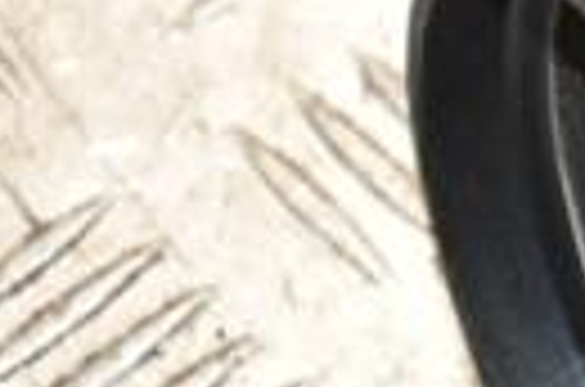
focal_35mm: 264
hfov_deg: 7.5
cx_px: 1112
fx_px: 4280
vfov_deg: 5.2
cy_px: 135
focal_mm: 38
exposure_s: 1/80
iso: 800
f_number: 5
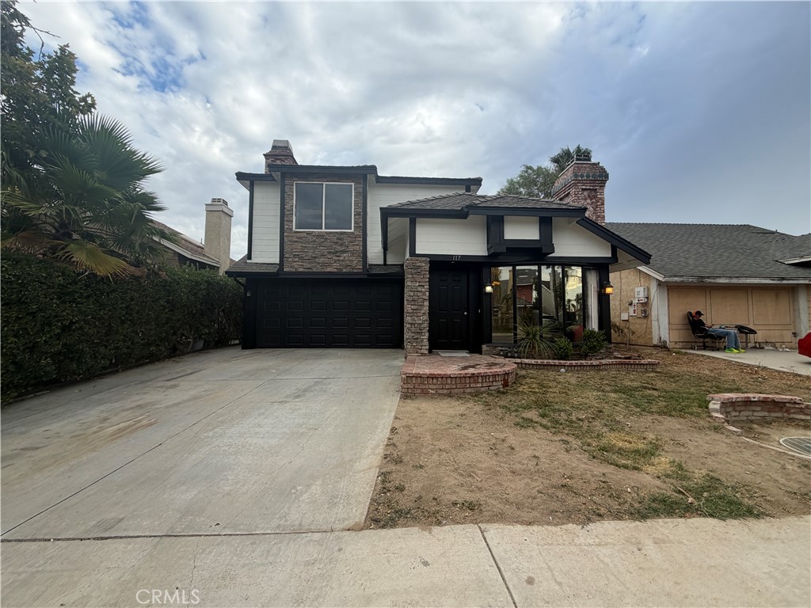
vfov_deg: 85.7
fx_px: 328
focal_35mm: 14
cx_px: 406
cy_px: 304
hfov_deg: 102.1
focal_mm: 2.22
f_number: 2.2
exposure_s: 1/574
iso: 40
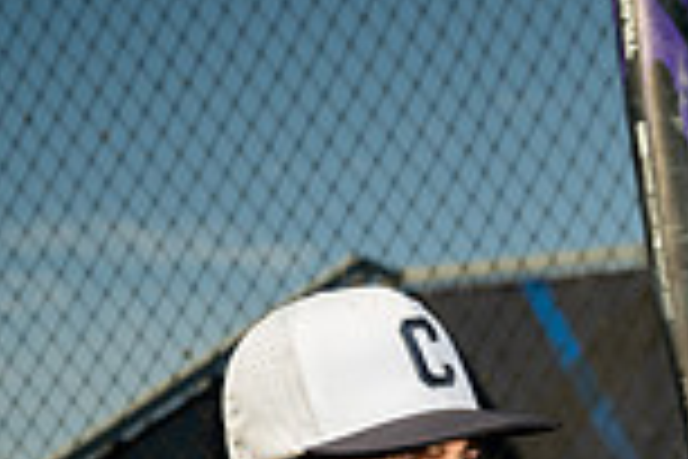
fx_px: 2580
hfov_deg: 15.1
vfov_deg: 9.4
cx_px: 589
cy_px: 990
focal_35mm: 135
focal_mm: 46
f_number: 4.5
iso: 100
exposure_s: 1/250
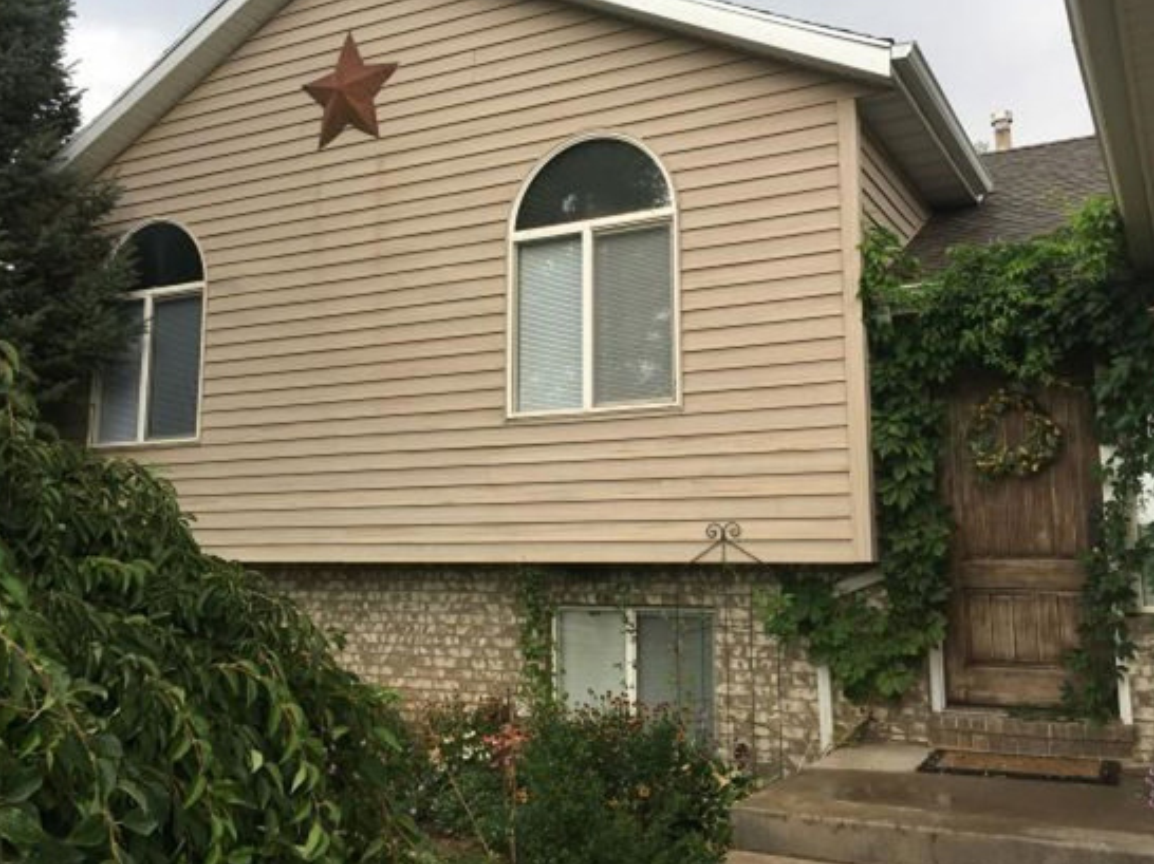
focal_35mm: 34
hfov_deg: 54.0
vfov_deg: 41.7
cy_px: 403
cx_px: 583
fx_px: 1133
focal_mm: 4.15
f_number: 2.2
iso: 25
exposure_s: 1/298
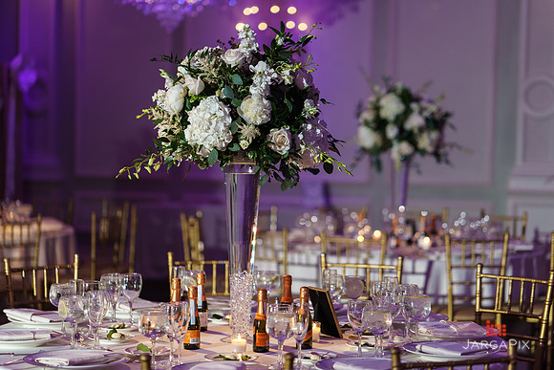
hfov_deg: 23.9
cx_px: 277
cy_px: 185
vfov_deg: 16.1
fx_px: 1308
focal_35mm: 85
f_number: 2
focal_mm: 85
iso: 640
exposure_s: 1/125
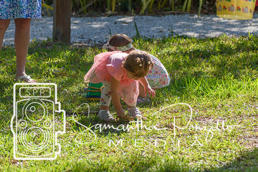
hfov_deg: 8.9
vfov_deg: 5.9
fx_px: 1667
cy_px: 86
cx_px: 129
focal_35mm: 232
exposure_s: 1/1600
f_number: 5
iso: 400
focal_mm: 155
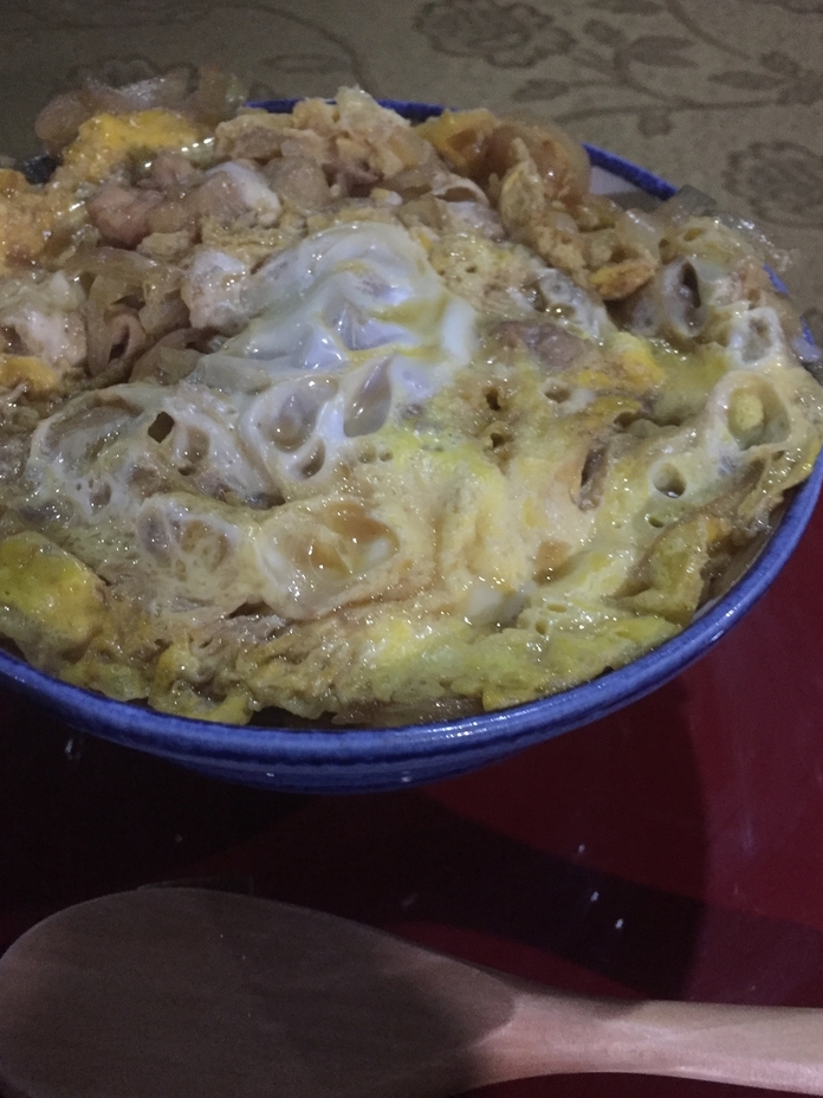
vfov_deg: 56.8
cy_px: 557
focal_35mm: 32
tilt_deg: -50.8
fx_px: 1014
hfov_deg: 44.2
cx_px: 395
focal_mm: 4.15
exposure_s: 1/17
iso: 500
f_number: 2.2
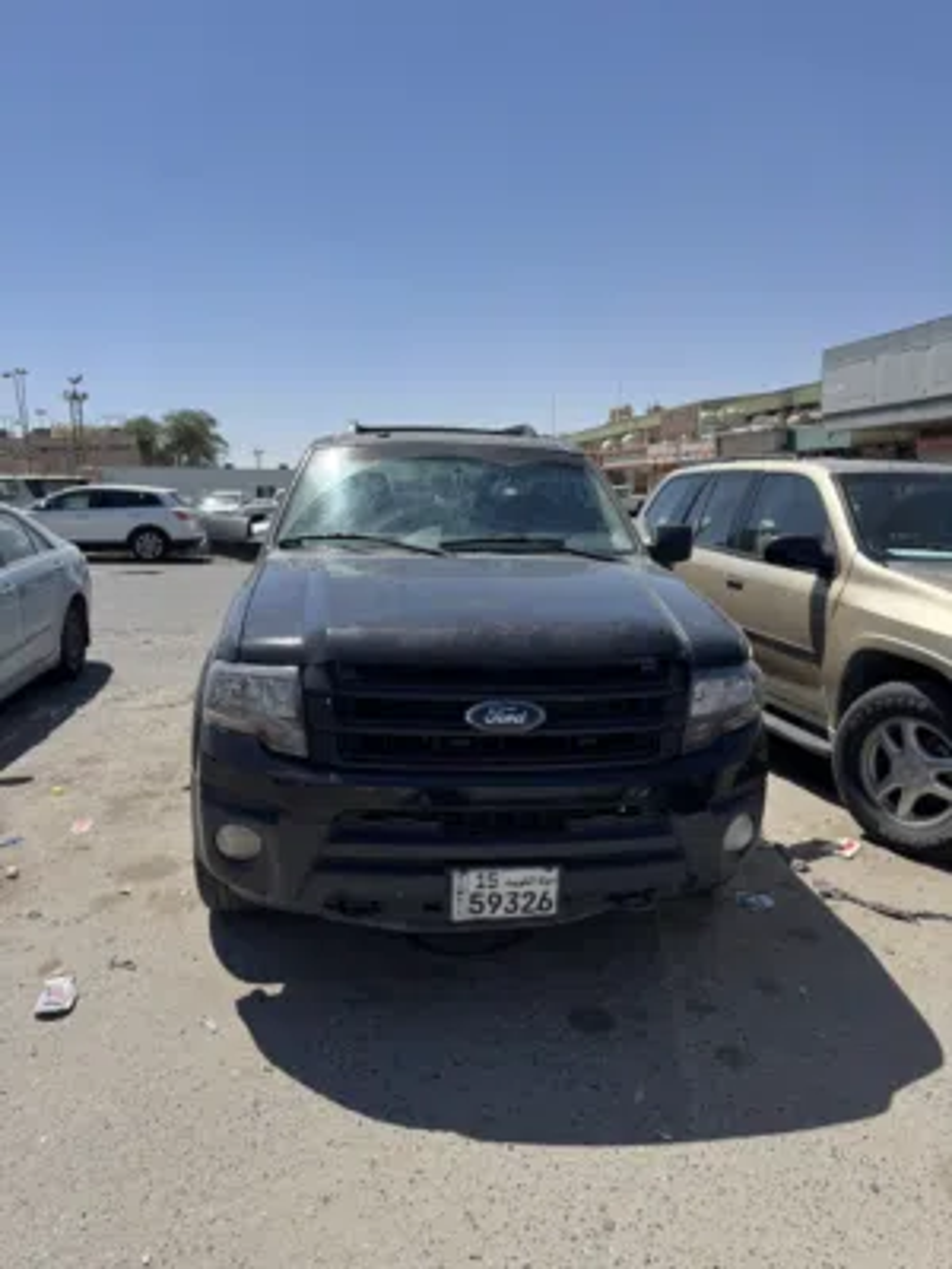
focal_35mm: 24
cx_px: 476
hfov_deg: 56.8
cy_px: 634
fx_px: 880
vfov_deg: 71.6
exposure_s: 1/6410
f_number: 1.78
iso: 80
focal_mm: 6.76
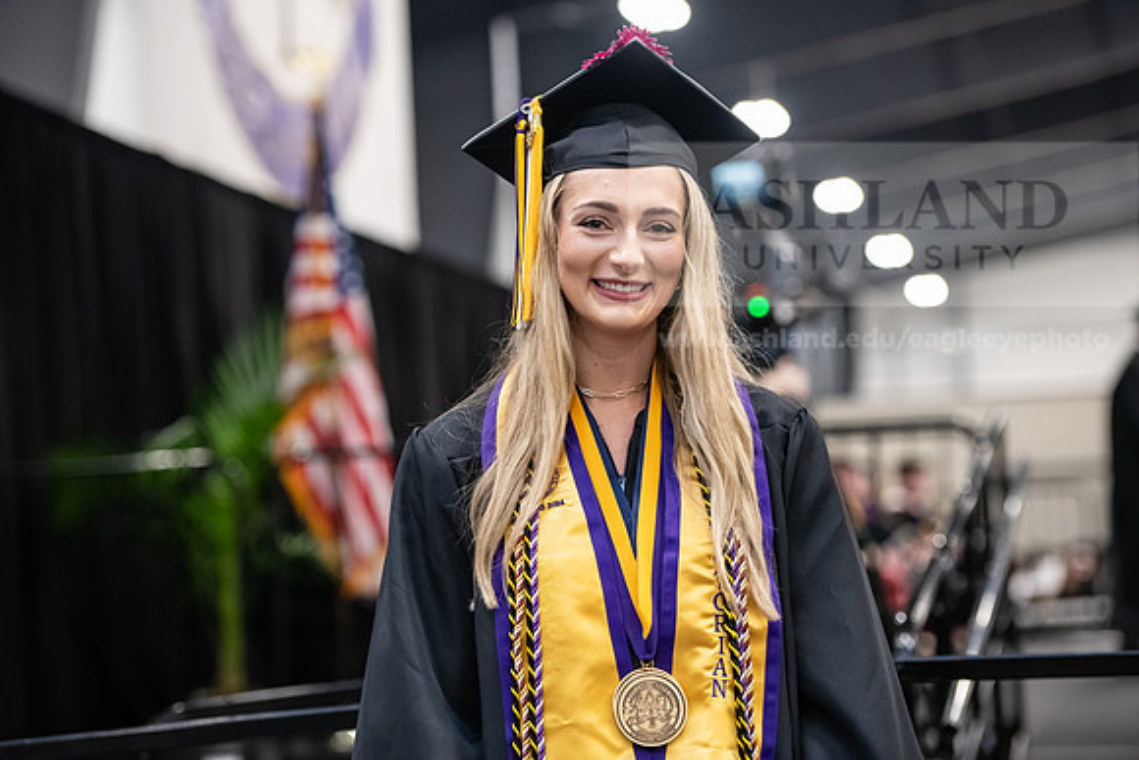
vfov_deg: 13.0
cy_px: 380
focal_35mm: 105
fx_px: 3323
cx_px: 570
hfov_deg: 19.5
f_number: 3.2
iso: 3200
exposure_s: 1/200
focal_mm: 105
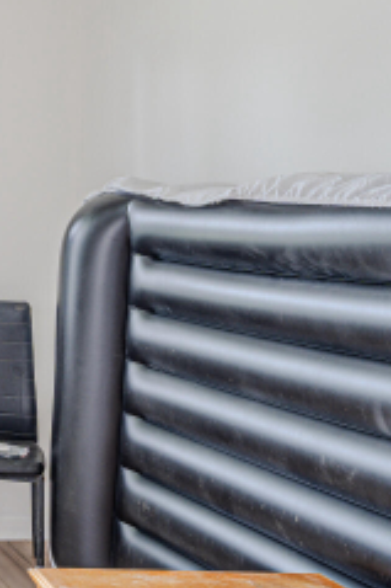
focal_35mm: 44
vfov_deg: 44.5
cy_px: 276
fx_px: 718
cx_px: -300
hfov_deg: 21.2
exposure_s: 1/60
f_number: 7.1
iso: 100
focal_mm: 14
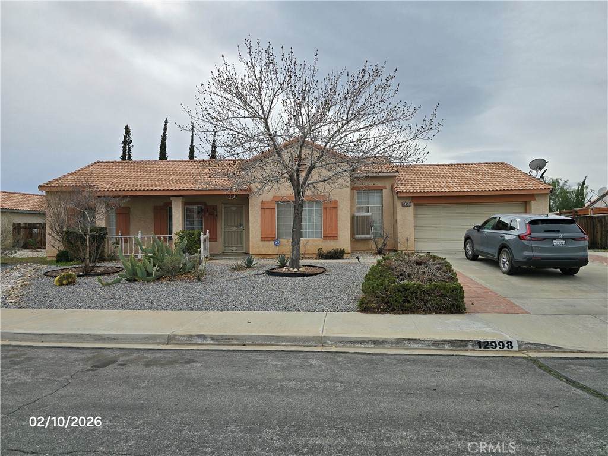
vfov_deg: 58.9
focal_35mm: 23
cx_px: 304
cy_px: 228
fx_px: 404
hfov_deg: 73.9
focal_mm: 6.3
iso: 12
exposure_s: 1/836
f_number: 1.7
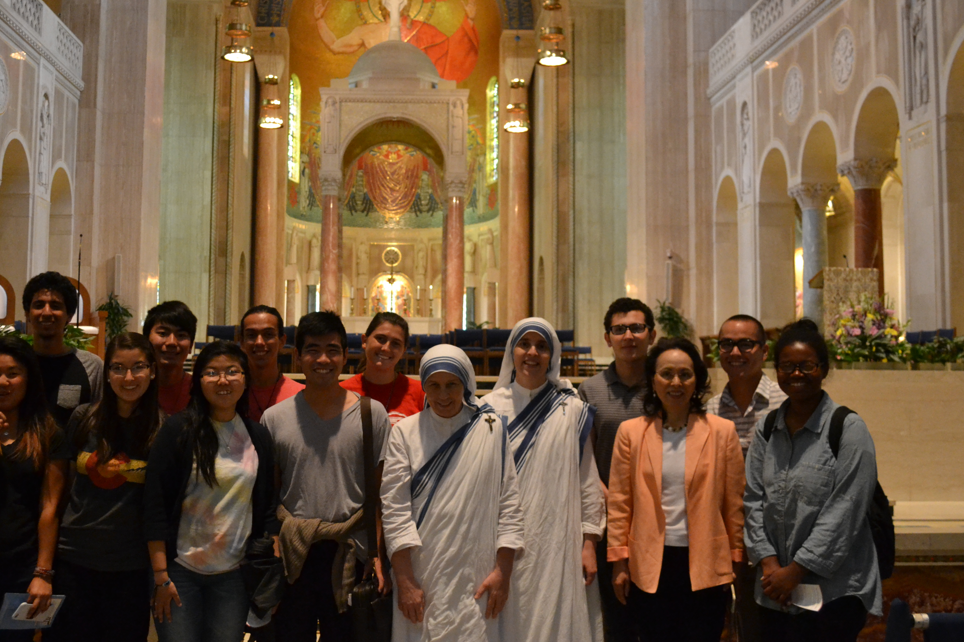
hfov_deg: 49.2
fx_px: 1044
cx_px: 381
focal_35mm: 39
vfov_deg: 34.2
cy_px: 294
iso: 2200
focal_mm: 20
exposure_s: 1/15
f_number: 3.8
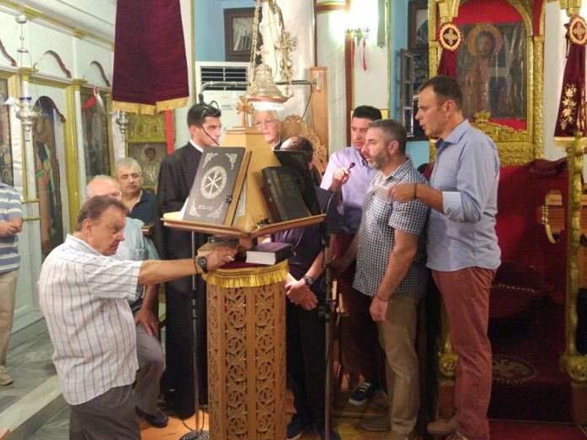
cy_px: 203
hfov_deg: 58.3
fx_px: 526
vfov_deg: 45.4
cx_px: 310
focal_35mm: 31
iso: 949
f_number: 2
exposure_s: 1/14
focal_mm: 4.26
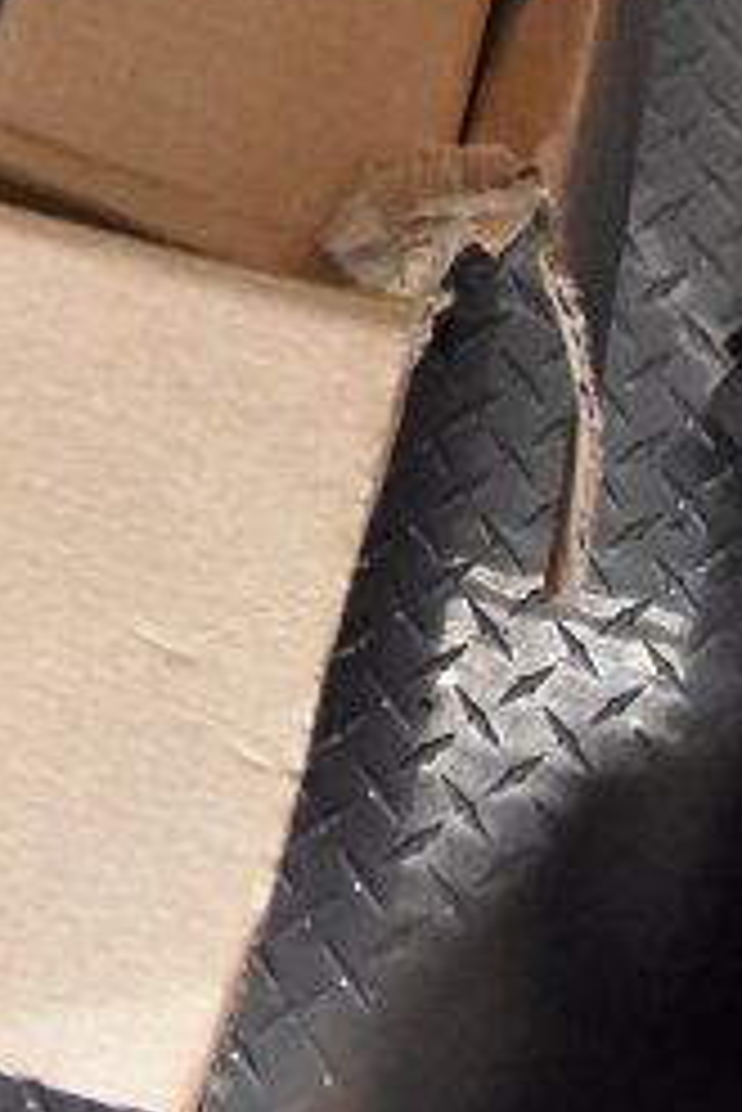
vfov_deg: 17.2
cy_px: -817
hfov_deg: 13.1
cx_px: -292
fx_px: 3087
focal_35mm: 100
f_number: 9
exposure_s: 1/320
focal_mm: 18
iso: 6400
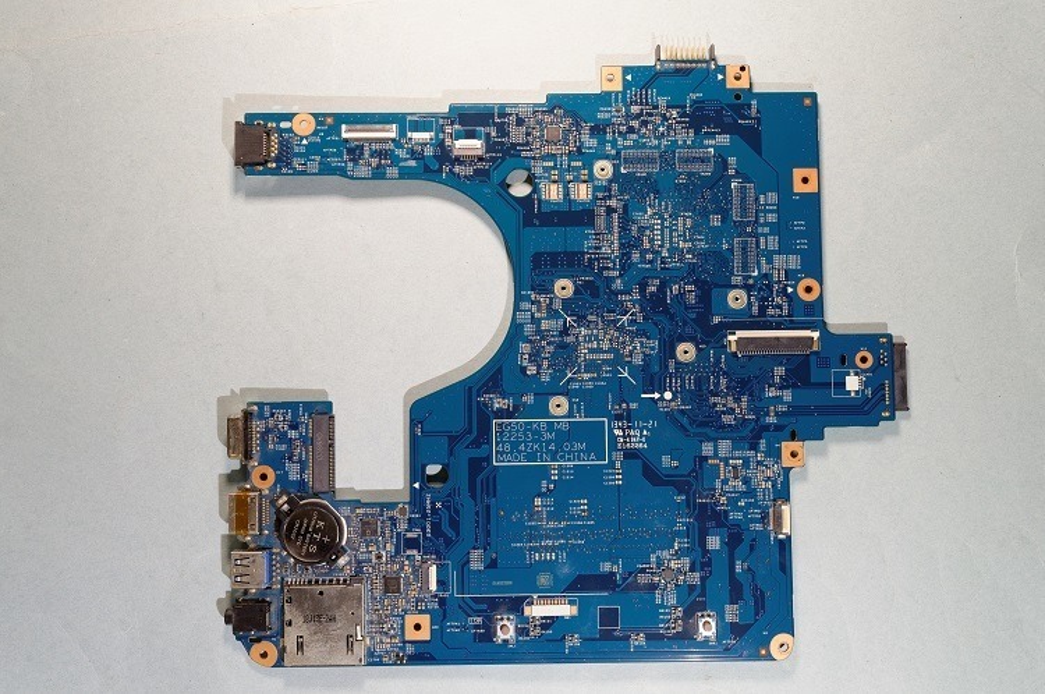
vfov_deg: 39.9
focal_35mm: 33
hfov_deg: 57.3
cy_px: 347
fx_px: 957
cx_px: 522
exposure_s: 1/5
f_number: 8
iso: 100
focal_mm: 22
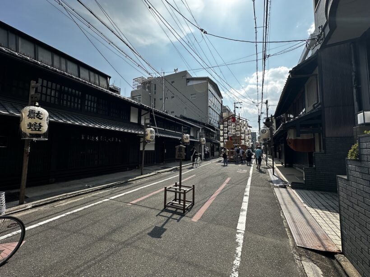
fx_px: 150
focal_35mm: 14
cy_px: 138
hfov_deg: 102.1
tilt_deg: +4.7
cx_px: 185
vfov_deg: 85.7
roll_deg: -0.5
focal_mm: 2.22
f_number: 2.2
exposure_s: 1/1453
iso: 50
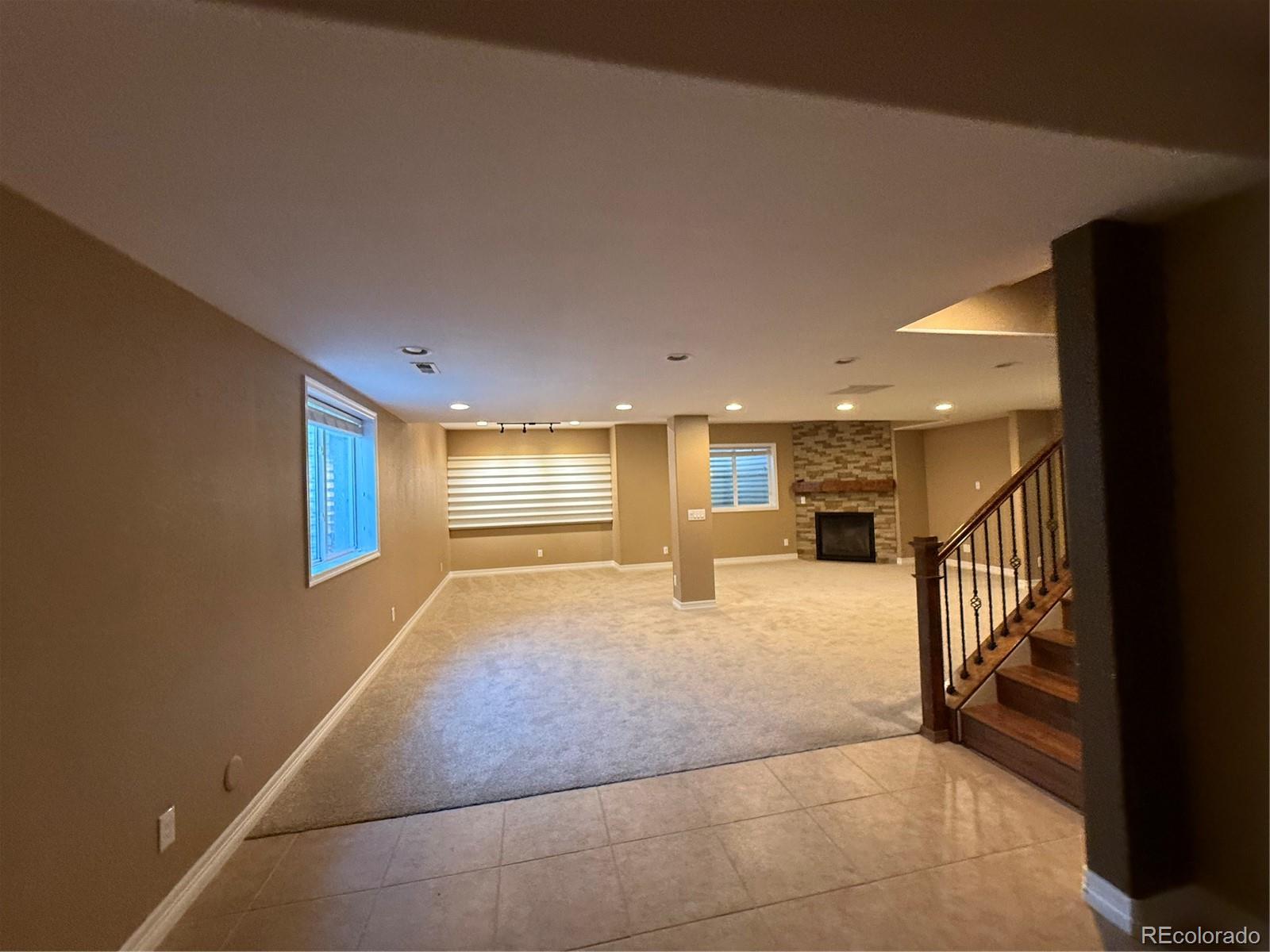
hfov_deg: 102.1
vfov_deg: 85.7
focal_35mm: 14
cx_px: 635
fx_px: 514
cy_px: 476
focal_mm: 2.22
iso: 320
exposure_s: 1/60
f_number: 2.2
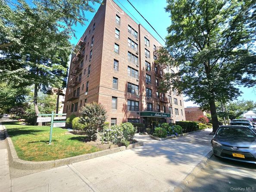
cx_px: 128
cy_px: 96
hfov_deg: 106.2
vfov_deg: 89.9
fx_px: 96
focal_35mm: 13
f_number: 2.2
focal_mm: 1.7
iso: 32
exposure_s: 1/769
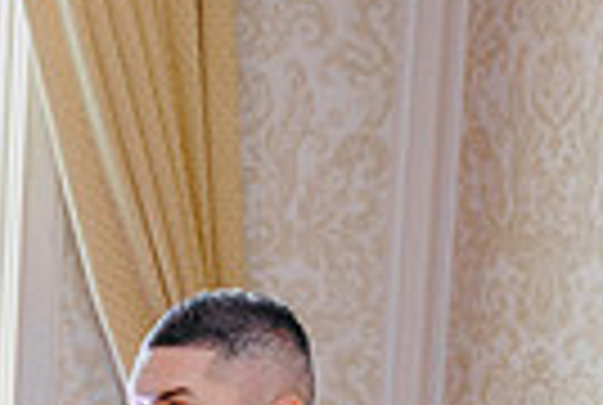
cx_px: -648
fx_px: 2031
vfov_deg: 11.2
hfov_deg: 13.9
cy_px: 479
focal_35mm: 121
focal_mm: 28
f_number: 2.8
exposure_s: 1/200
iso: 2000
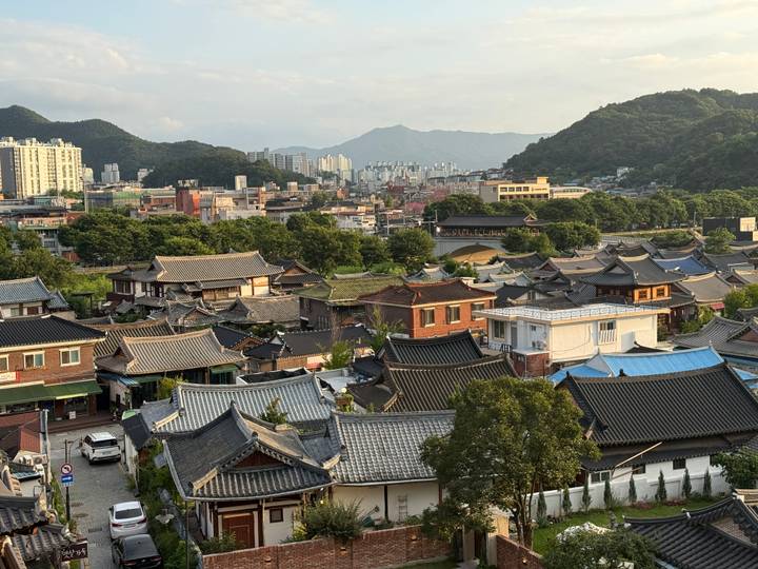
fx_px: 1051
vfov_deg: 30.3
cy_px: 284
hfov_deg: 39.7
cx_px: 379
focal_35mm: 48
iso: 64
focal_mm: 6.76
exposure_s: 1/1185
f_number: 1.78
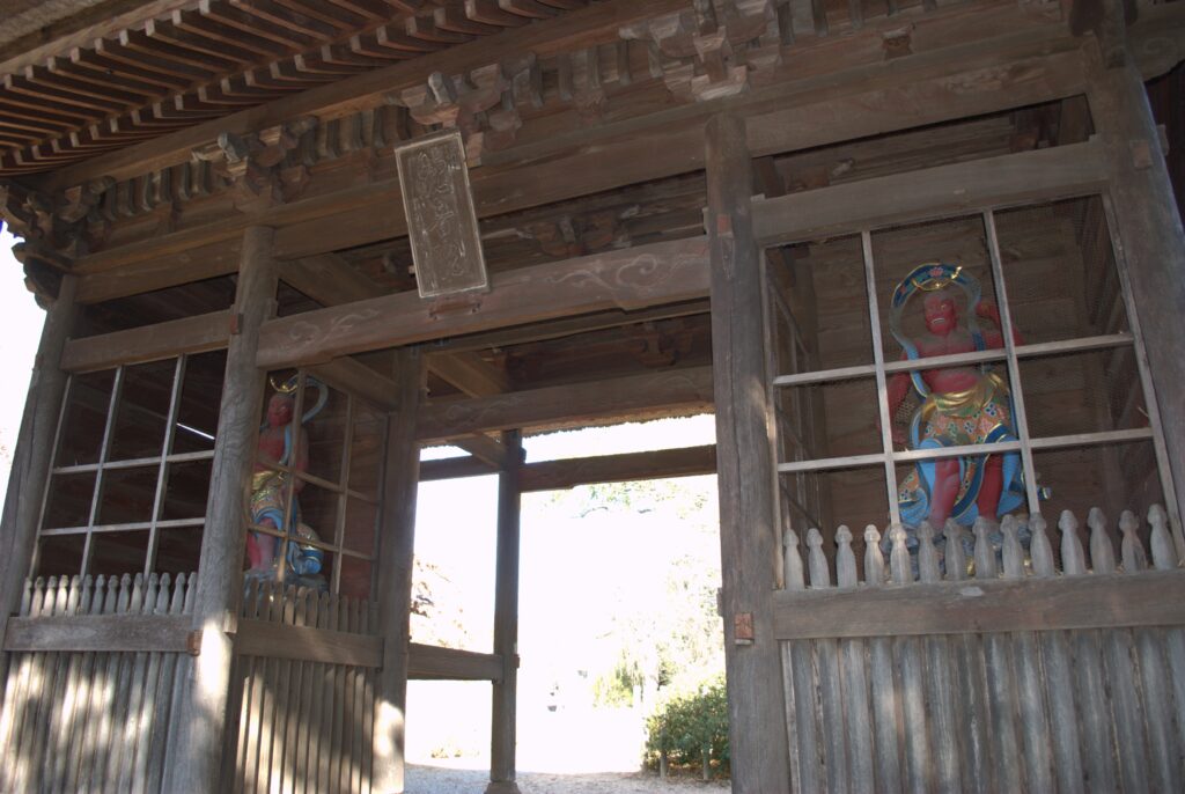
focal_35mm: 27
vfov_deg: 48.1
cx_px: 592
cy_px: 397
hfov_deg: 67.3
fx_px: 890
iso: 220
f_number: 3.5
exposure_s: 1/60
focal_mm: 18
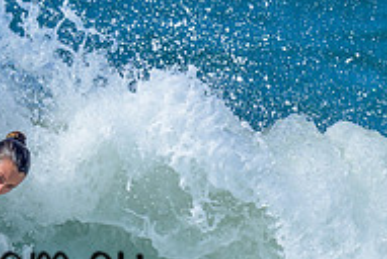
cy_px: 292
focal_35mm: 3333
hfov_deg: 0.6
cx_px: -59
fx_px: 35885
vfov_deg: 0.4
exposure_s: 1/2000
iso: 160
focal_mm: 800
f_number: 6.3
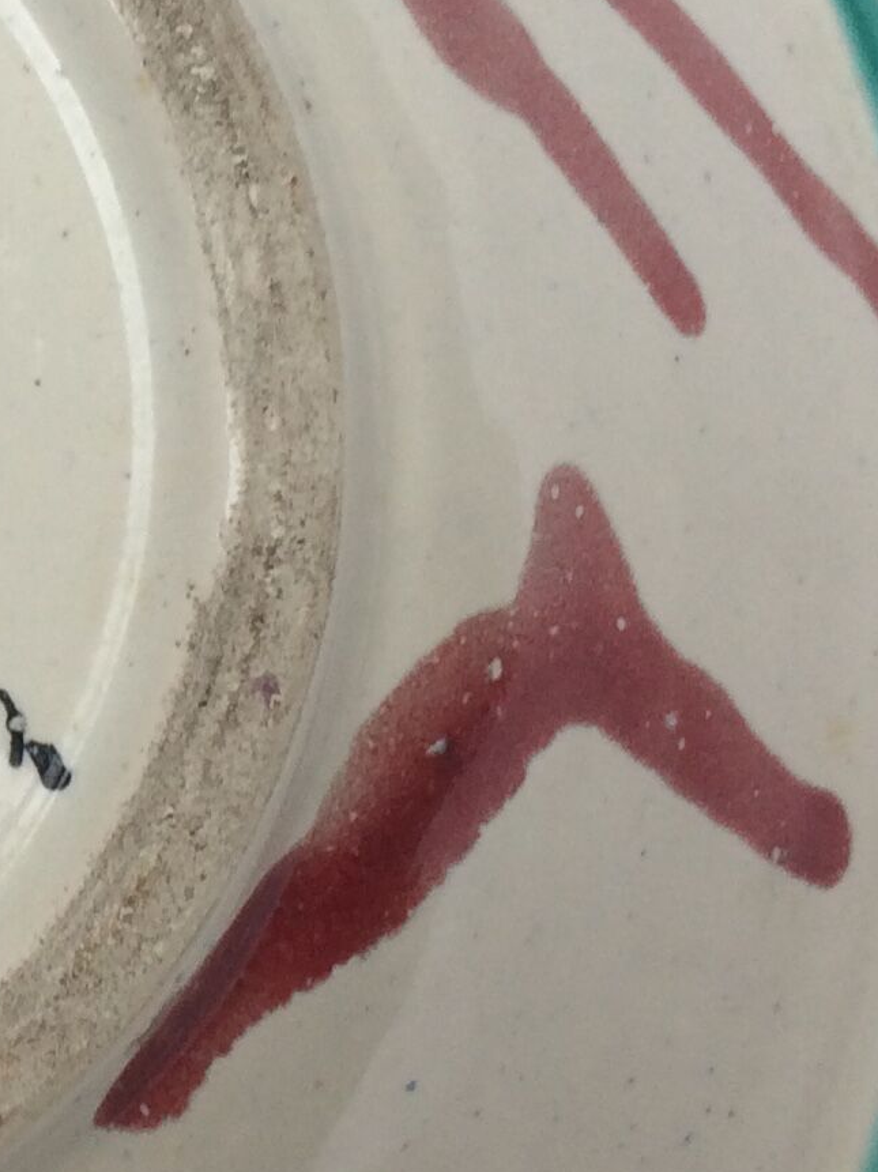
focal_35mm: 110
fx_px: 3723
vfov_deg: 17.9
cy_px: 515
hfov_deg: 12.6
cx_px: -524
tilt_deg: -86.5
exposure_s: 1/100
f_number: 2.2
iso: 32
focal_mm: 4.15
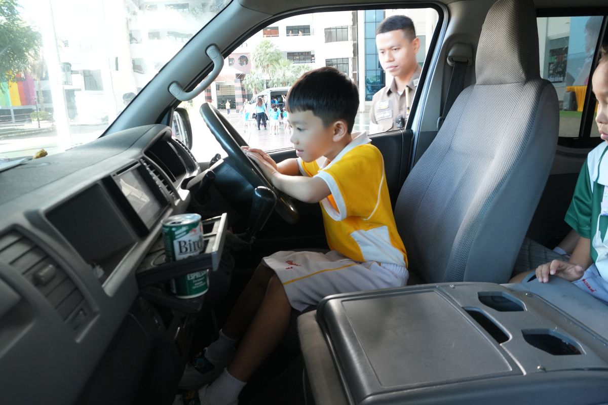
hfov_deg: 67.4
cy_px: 202
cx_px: 304
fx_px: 456
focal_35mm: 27
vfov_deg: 47.9
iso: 1000
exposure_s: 1/50
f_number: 5.6
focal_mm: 18
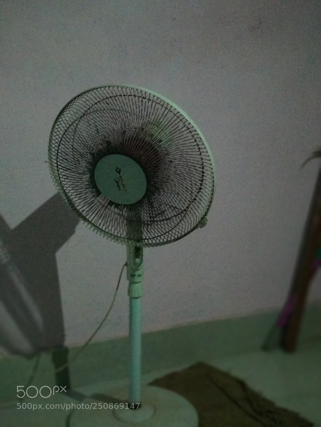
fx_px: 643
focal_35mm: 52
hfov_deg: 28.0
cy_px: 214
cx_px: 160
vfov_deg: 36.8
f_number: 2.6
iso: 3200
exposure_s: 1/33
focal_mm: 5.99
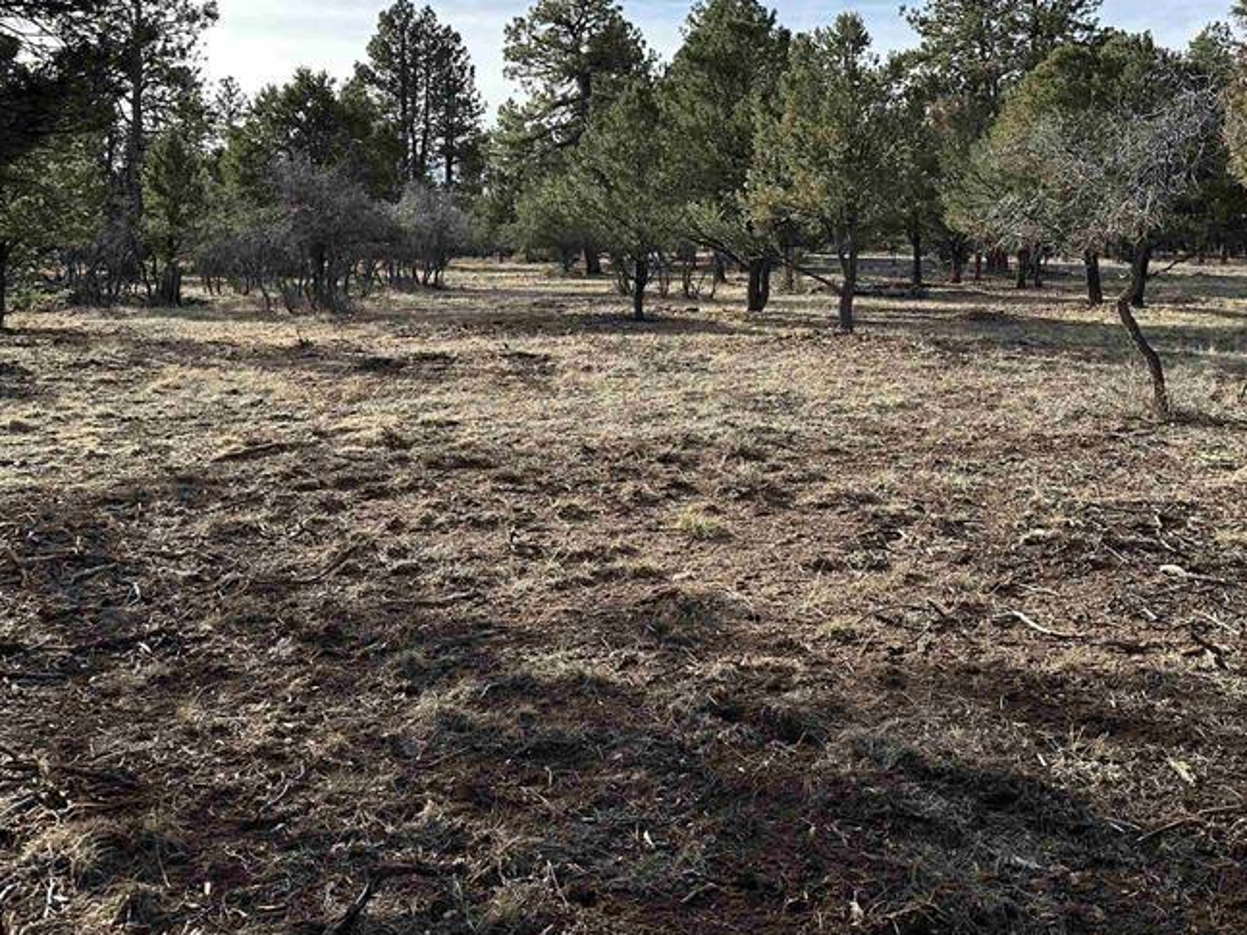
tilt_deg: +3.0
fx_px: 1369
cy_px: 214
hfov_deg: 48.8
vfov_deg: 36.7
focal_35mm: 38
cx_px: 734
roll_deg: +0.2
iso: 80
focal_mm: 6.86
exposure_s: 1/4016
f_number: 1.78
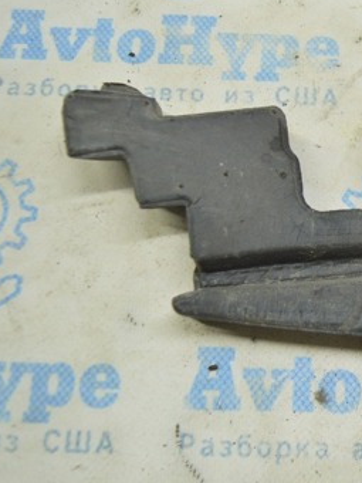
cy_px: 205
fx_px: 793
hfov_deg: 24.5
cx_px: 363
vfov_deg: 33.8
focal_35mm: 57
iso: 400
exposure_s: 1/40
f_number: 3.8
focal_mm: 21
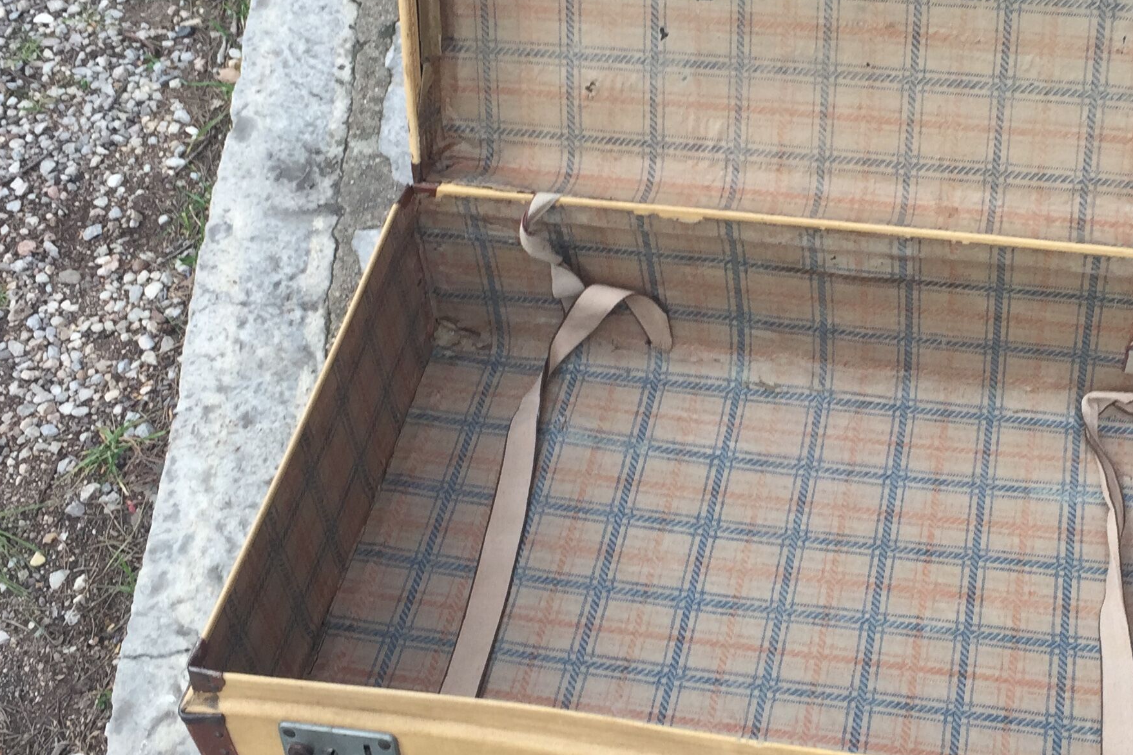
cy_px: 304
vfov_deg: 24.2
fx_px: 1762
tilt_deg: -44.7
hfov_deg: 35.3
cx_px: 750
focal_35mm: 56
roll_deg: +2.8
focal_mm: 4.15
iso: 32
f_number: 2.2
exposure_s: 1/104
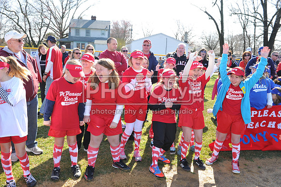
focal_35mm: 32
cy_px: 94
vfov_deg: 41.1
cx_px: 140
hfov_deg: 58.7
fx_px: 250
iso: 200
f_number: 5
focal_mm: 32
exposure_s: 1/250
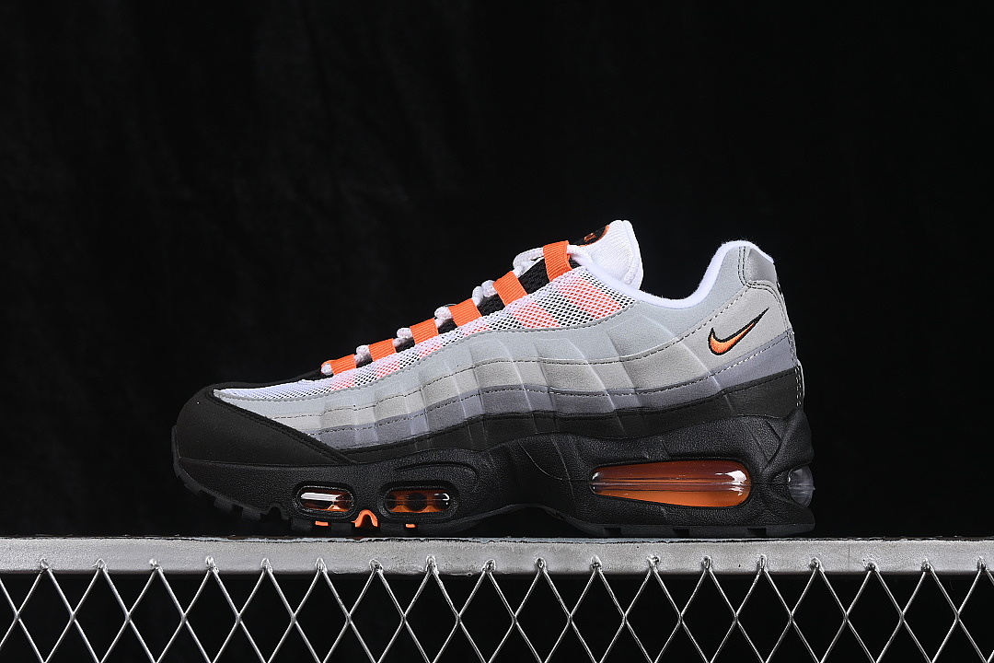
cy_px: 332
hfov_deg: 27.0
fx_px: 2071
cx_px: 497
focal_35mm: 75
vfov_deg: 18.2
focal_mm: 50
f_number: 8
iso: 160
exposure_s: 1/80
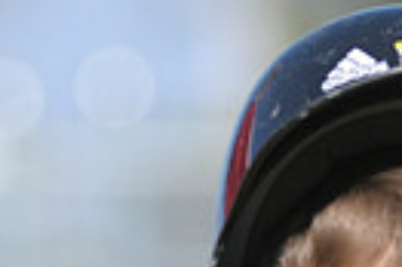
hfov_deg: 1.3
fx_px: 17755
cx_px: 107
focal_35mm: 1592
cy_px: 554
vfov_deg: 0.9
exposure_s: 1/2500
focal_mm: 240
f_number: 4.5
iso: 400
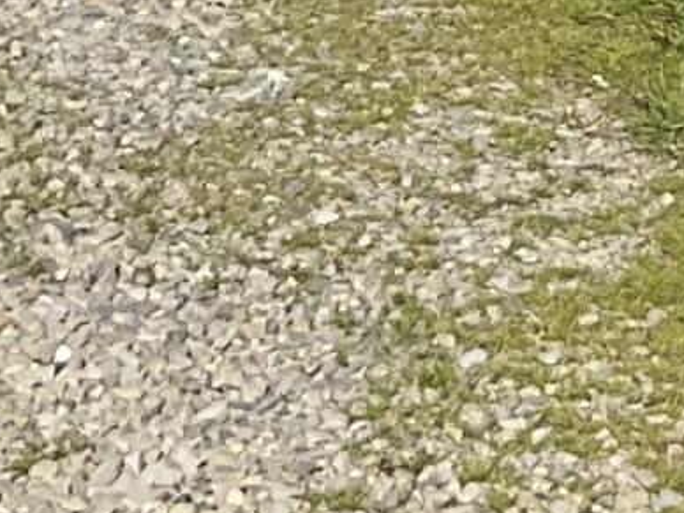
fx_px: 4426
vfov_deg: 6.2
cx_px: 1206
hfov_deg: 8.5
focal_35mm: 224
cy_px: -908
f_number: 1.8
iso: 16
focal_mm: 3
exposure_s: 1/2959
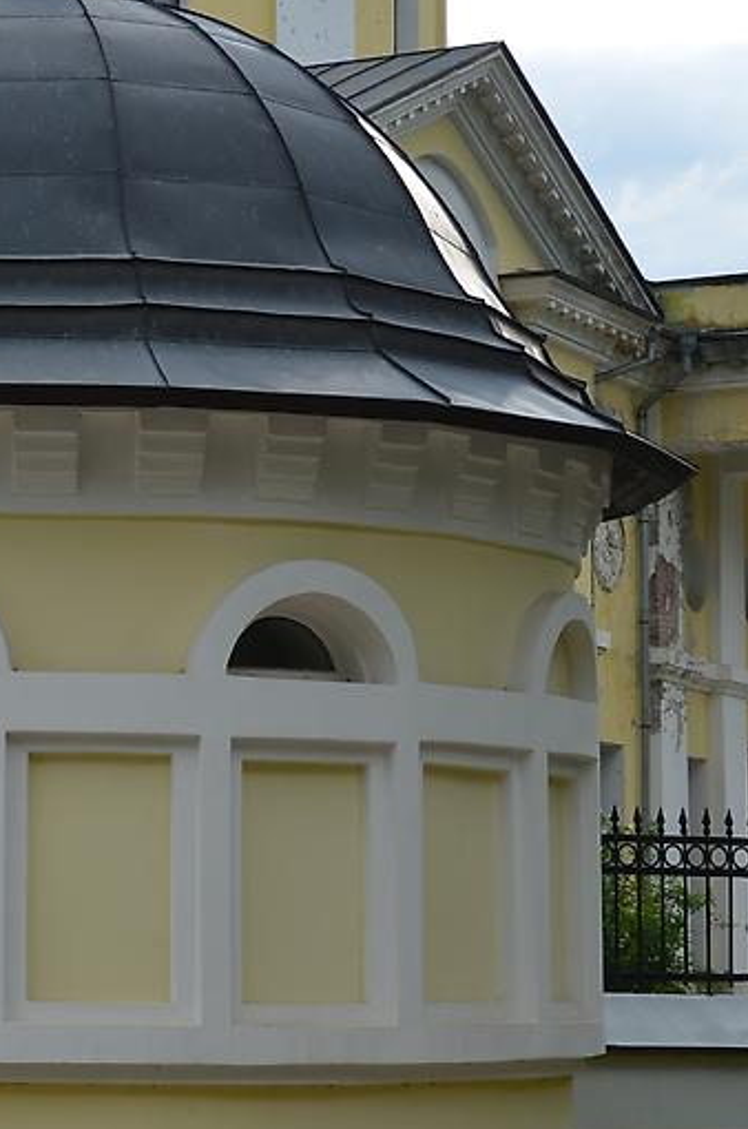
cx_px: 6
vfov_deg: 18.1
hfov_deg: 11.9
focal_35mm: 113
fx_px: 3536
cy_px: 522
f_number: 8
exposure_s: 1/250
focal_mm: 32
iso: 140
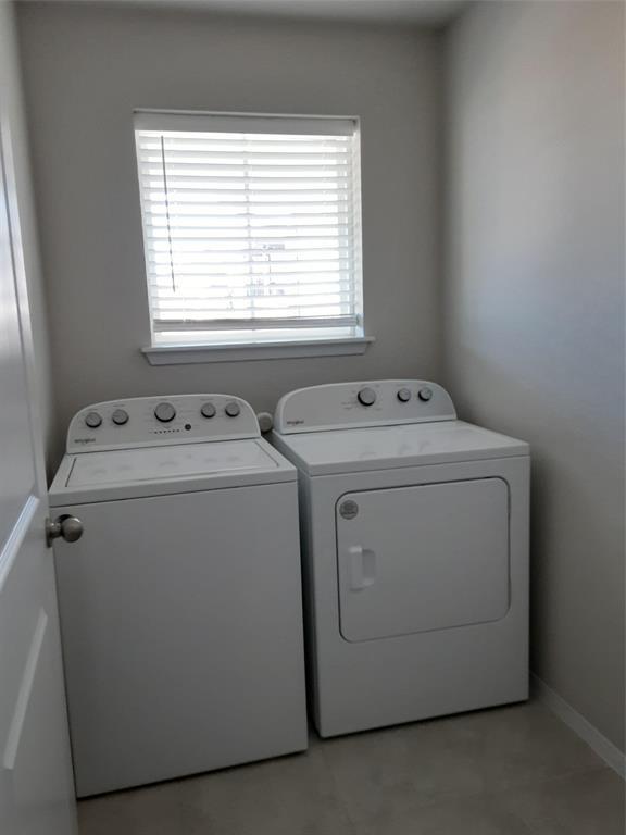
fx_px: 675
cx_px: 313
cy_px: 418
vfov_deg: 63.4
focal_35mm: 28
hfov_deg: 49.7
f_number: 1.9
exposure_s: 1/30
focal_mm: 2.9
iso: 160
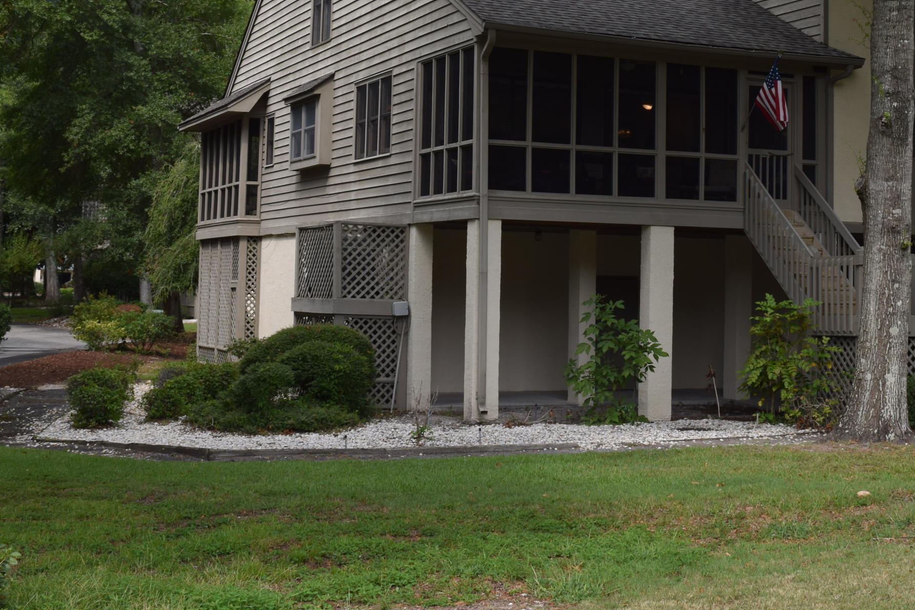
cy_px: 166
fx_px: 1525
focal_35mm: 60
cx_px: 578
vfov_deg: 22.4
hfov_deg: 33.2
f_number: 7.1
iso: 100
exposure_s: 1/200
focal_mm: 24
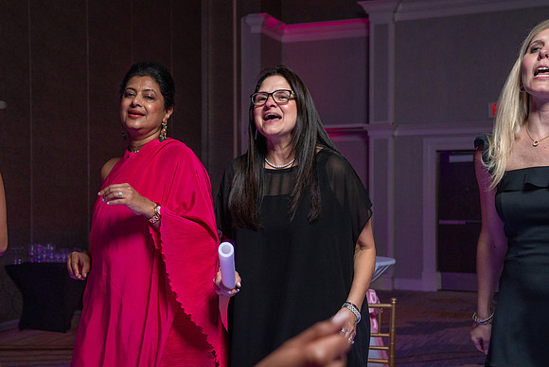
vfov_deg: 23.4
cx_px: 246
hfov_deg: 34.5
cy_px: 200
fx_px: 884
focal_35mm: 58
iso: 2000
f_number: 5.6
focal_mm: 52
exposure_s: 1/200
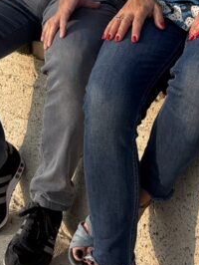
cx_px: 12
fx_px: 765
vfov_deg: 17.6
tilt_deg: +4.0
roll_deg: -0.3
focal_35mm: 100
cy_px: -135
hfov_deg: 14.6
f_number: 1.6
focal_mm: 5.96
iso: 50
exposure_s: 1/2105
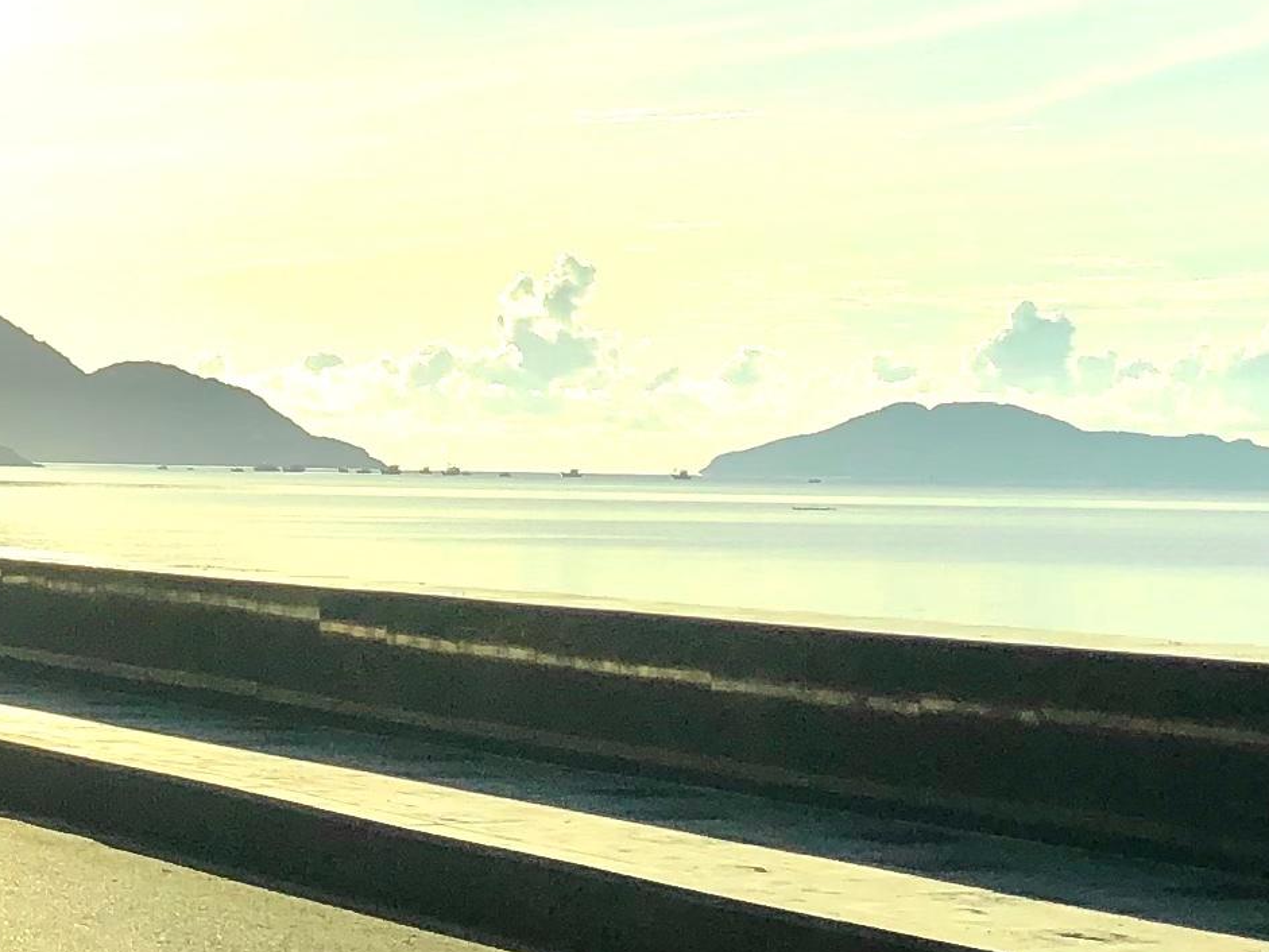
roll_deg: -0.2
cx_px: -703
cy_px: 32
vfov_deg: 12.2
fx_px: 4400
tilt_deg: +6.6
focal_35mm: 120
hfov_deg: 15.1
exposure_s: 1/3436
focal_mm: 4
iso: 25
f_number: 1.8
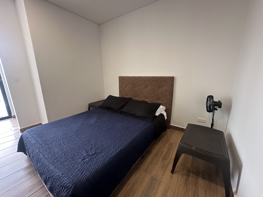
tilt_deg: -12.7
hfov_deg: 102.1
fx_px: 106
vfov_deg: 85.7
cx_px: 132
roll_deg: +0.7
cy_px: 98
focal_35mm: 14
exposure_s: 1/60
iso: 250
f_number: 2.2
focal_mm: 2.22
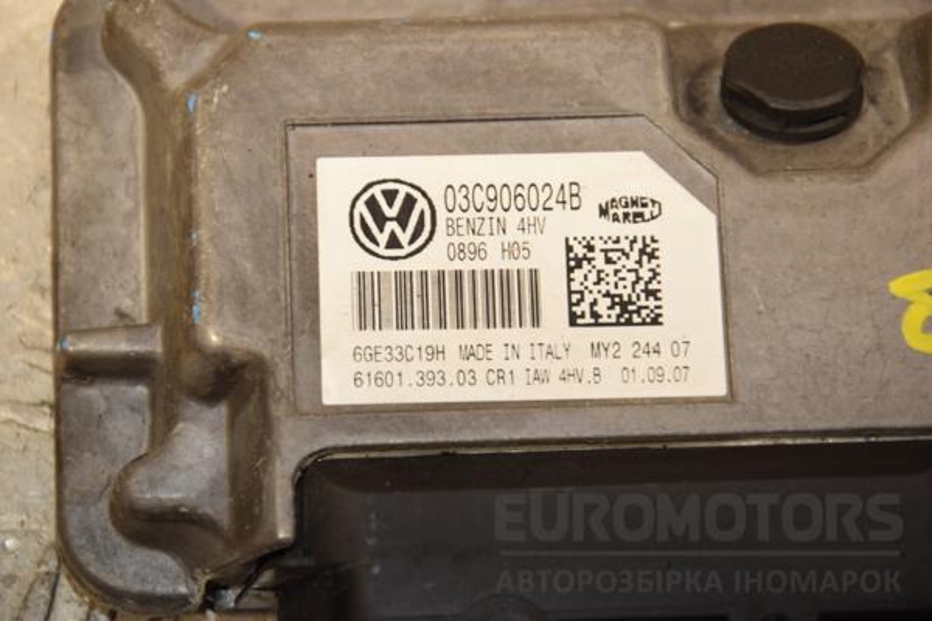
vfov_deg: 8.7
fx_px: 4077
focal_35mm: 158
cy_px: 310
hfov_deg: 13.0
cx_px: 466
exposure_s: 1/200
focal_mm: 105
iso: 800
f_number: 7.1
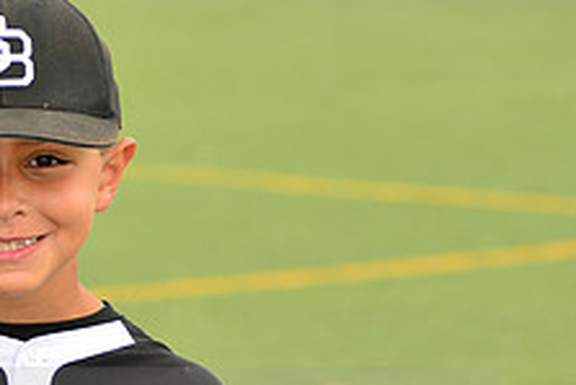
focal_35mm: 416
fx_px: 6660
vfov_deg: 3.3
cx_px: 0
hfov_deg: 4.9
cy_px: 402
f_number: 8
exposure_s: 1/200
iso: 250
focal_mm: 160
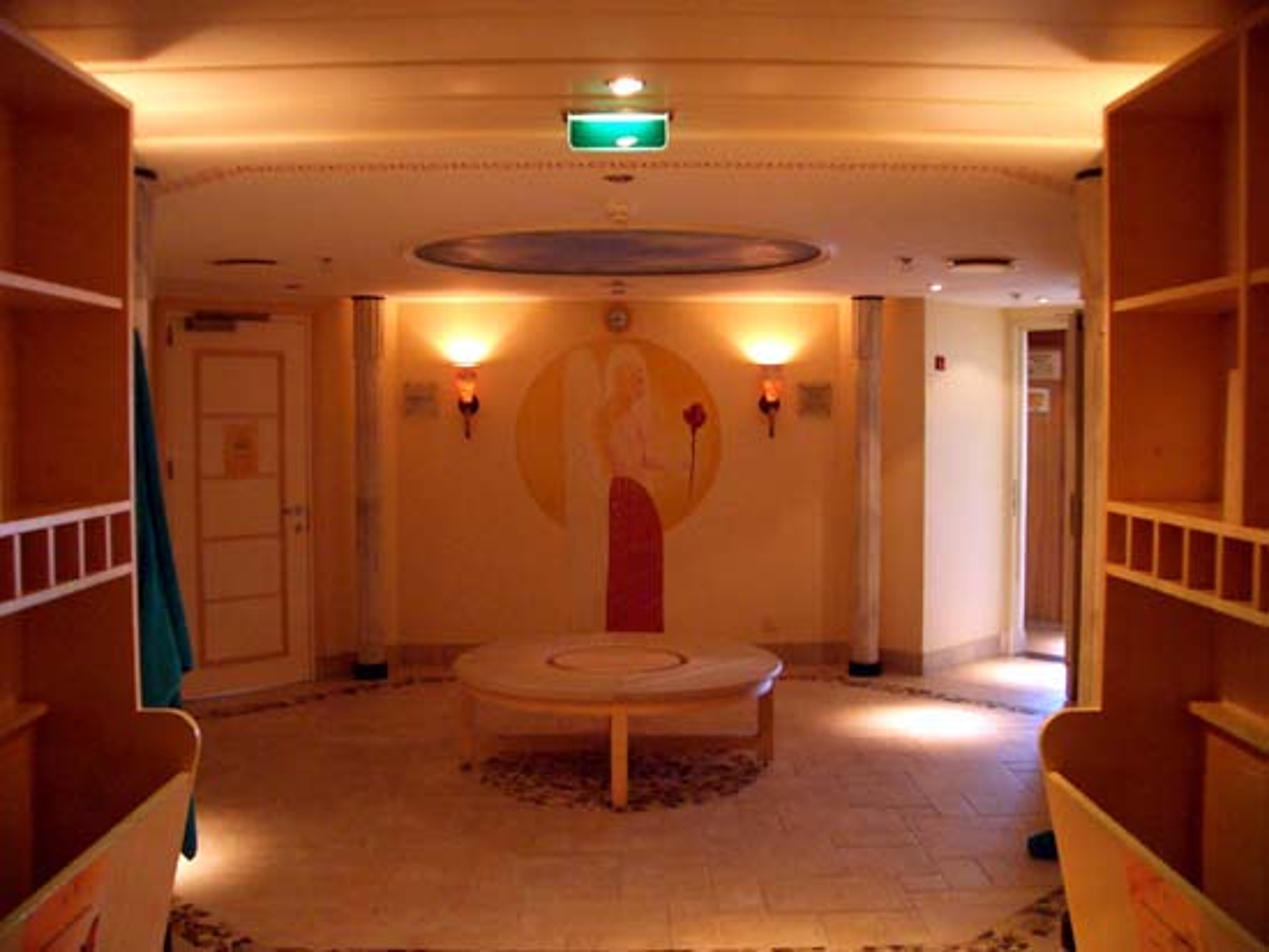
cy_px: 476
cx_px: 634
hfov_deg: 52.6
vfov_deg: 40.7
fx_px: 1284
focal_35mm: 35
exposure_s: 1/15
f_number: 2.6
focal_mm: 5.8
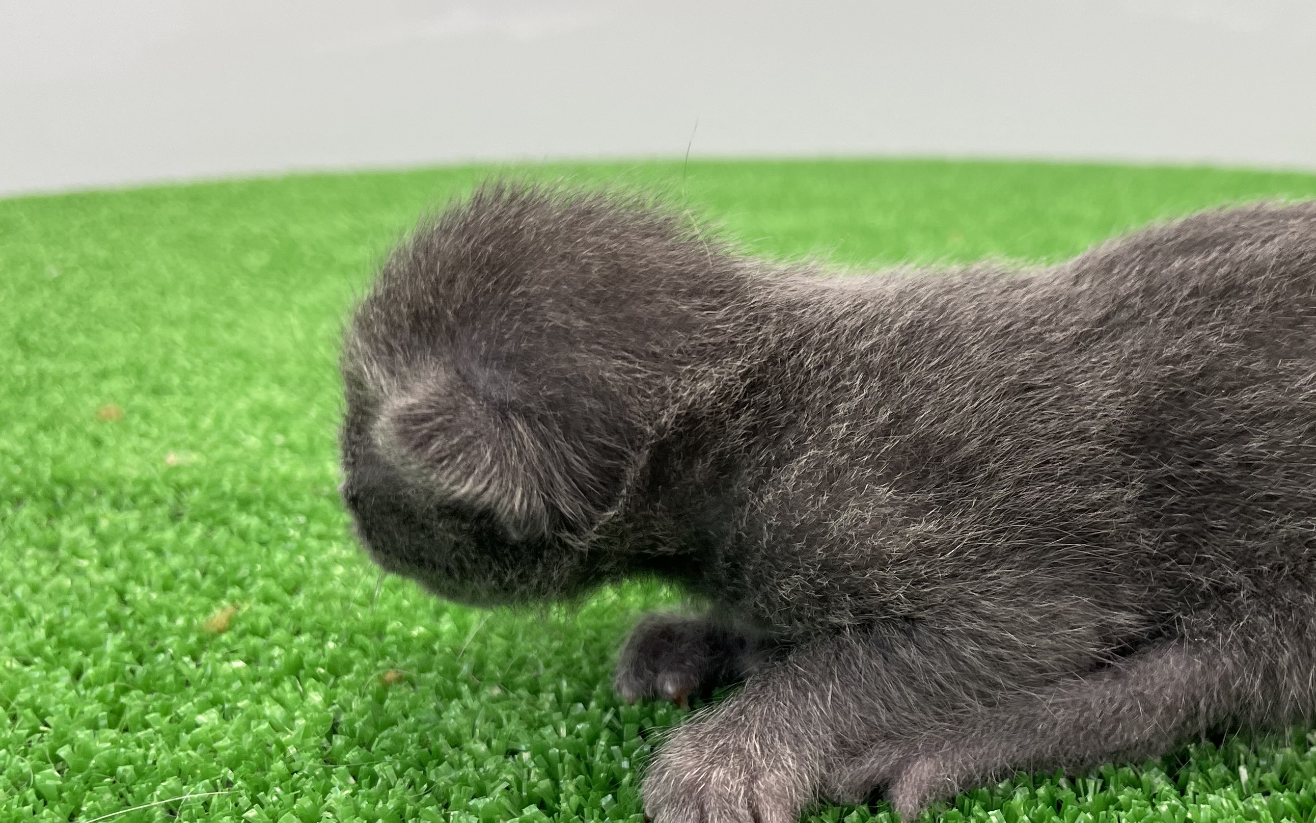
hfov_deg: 45.5
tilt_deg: -18.6
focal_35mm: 43
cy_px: 505
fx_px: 1542
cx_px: 880
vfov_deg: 29.8
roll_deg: -0.7
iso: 40
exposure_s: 1/100
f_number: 1.6
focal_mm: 4.2
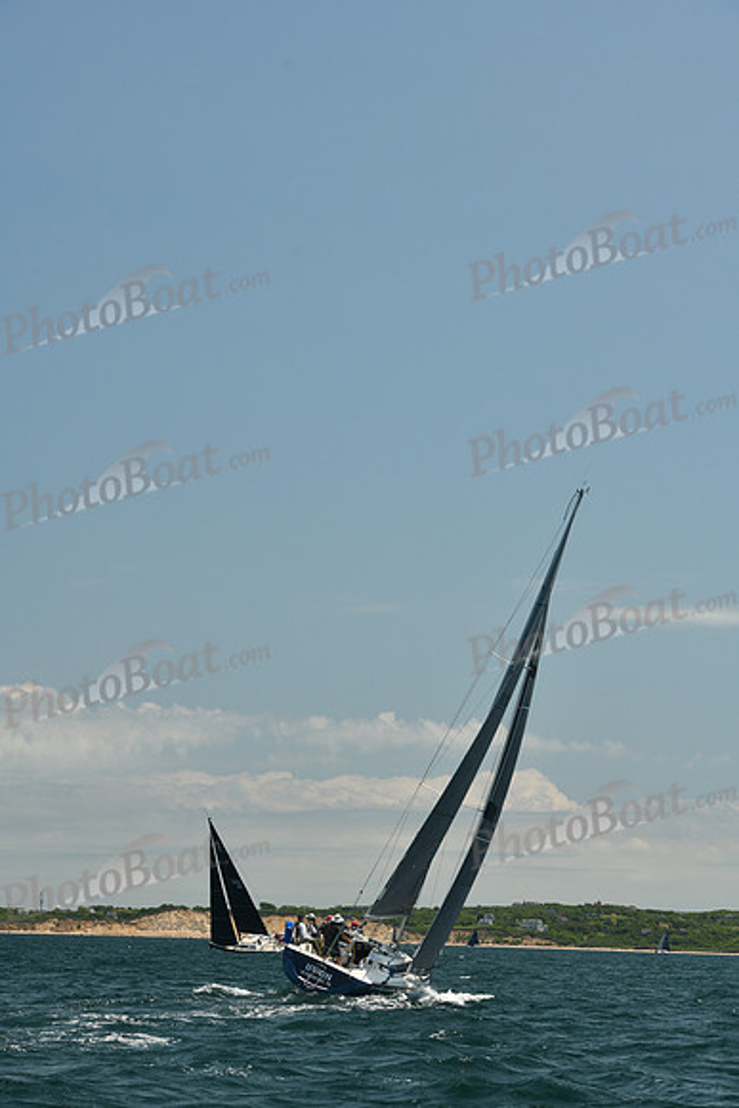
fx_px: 2831
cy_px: 554
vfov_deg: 22.1
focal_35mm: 92
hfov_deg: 14.9
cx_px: 370
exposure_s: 1/640
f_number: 7.1
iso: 320
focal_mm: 92
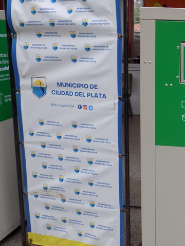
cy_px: 108
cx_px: 197
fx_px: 356
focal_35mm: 50
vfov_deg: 38.1
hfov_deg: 27.0
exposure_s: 1/80
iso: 80
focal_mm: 5.3
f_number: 3.3
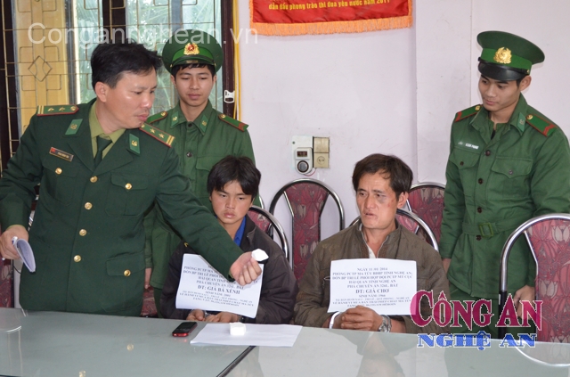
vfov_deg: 25.6
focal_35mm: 52
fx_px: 829
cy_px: 188
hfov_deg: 37.9
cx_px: 285
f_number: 5
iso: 2800
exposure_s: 1/60
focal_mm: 35
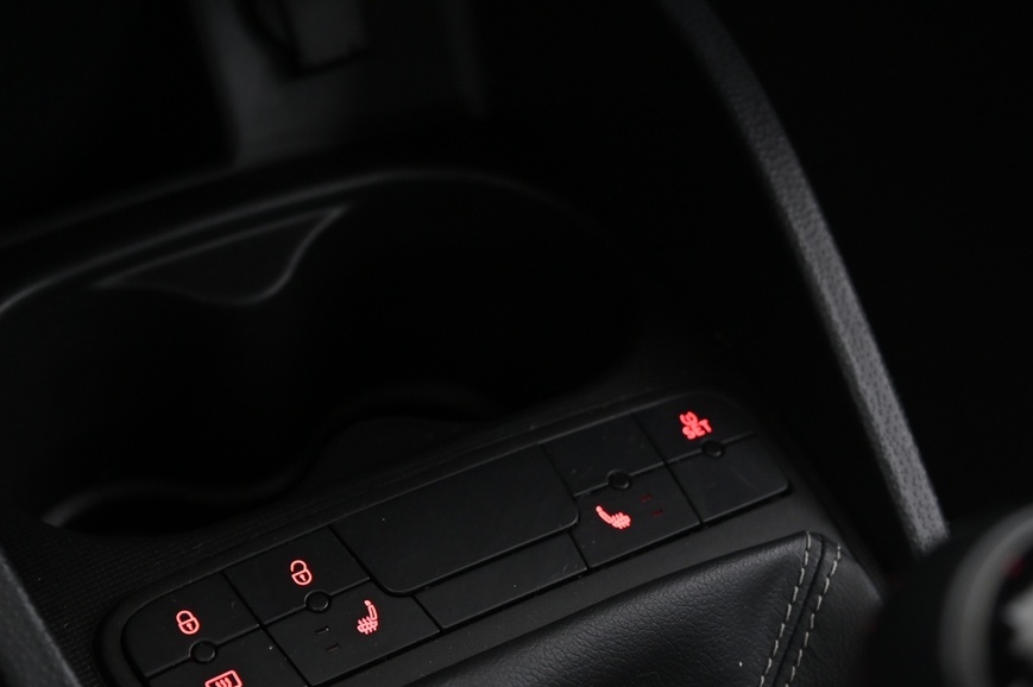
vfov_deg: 18.9
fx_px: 2036
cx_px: 414
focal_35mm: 71
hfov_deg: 28.4
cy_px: 588
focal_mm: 38
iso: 2000
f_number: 4
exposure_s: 1/10
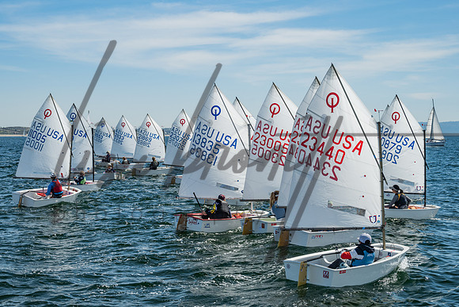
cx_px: 215
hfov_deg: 31.7
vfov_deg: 21.4
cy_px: 141
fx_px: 809
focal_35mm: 63
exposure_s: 1/160
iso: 100
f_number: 8
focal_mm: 54
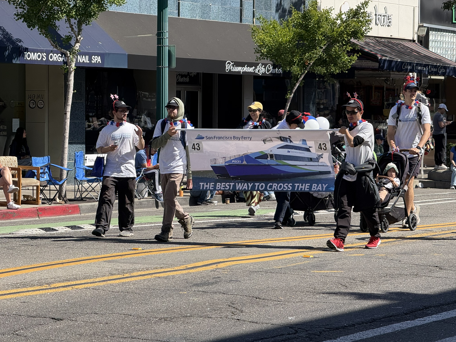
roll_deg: -1.1
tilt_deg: -1.5
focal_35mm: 121
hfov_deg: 16.3
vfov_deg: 12.2
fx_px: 1594
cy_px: 171
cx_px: 228
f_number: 2.8
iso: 64
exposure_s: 1/820
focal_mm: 15.66
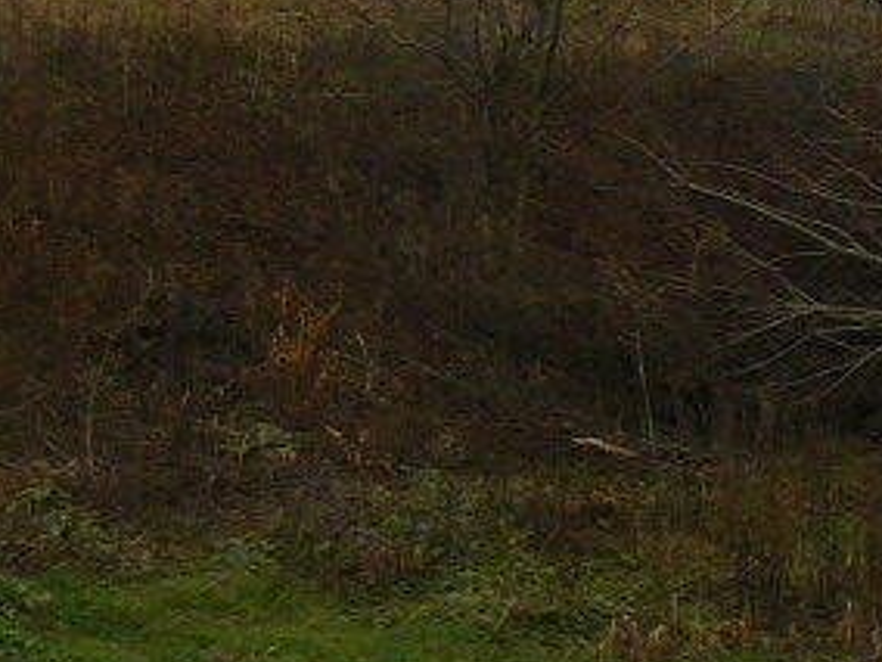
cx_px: 1587
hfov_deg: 11.3
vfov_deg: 9.1
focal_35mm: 162
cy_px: 56
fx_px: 4128
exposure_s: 1/250
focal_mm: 6
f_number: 5.6
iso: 100
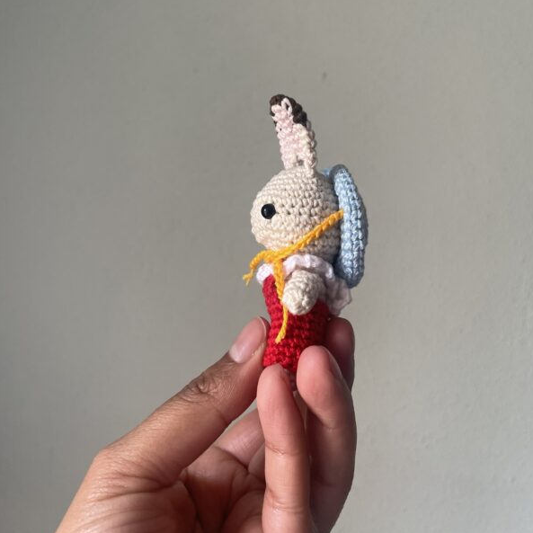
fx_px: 540
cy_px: 182
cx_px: 268
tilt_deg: +7.5
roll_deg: -4.5
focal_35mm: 31
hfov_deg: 52.5
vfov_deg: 51.7
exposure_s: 1/108
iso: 125
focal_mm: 4.2
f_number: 1.6
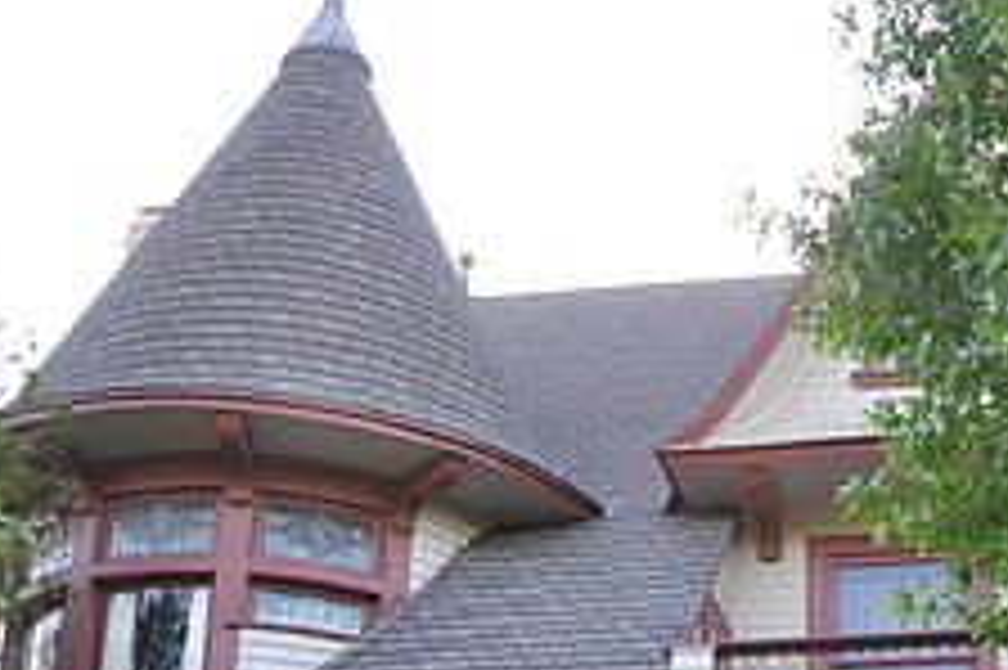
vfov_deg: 18.7
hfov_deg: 28.3
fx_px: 1959
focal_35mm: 70
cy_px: 740
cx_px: 801
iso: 200
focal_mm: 18
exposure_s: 1/50
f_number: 7.1
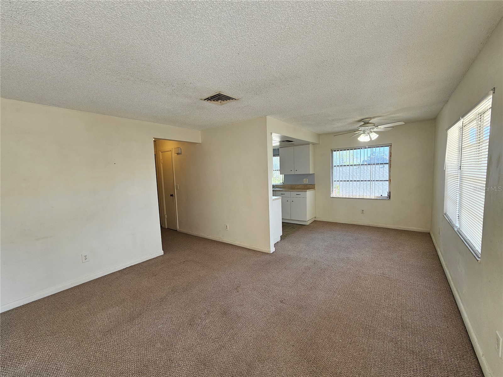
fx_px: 189
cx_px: 252
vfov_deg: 89.9
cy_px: 188
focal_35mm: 13
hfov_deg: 106.2
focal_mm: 2.2
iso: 50
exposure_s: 1/60
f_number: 2.2
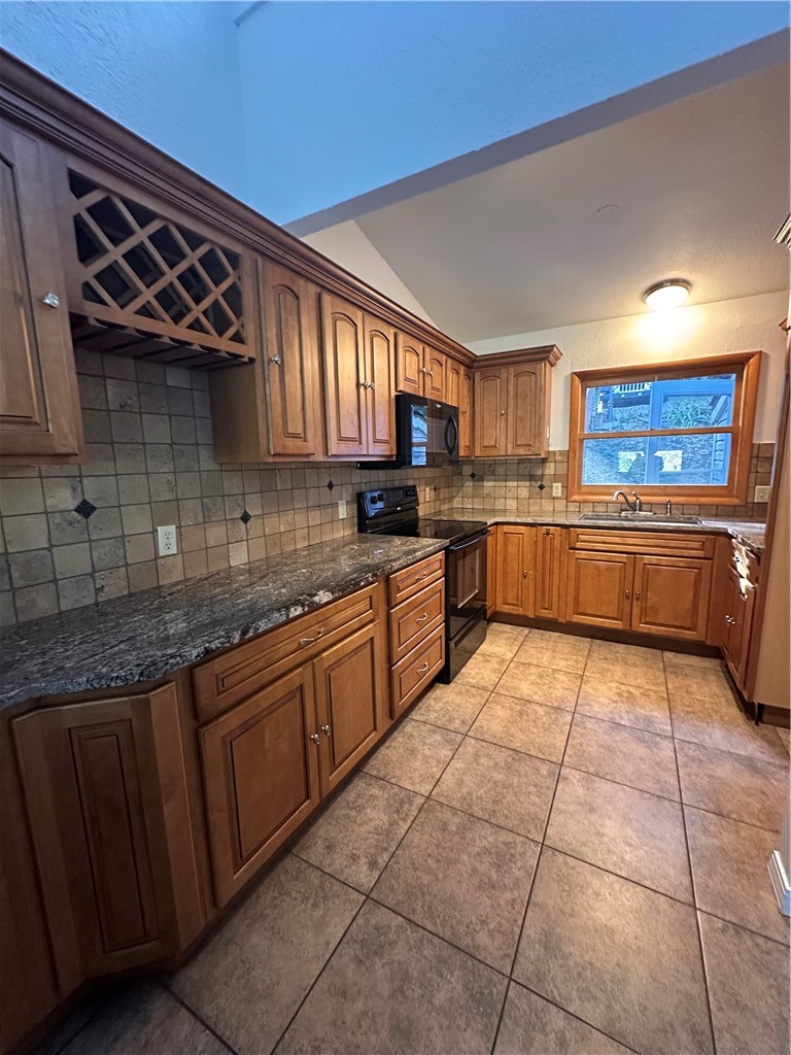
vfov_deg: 102.1
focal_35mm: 14
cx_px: 396
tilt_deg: -7.7
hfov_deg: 85.7
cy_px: 528
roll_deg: +0.5
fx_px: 427
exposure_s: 1/60
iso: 800
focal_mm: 2.22
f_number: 2.2
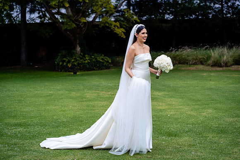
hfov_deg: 23.9
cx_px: 120
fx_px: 567
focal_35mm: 85
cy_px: 80
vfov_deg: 16.1
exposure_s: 1/1250
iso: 640
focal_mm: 85
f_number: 4
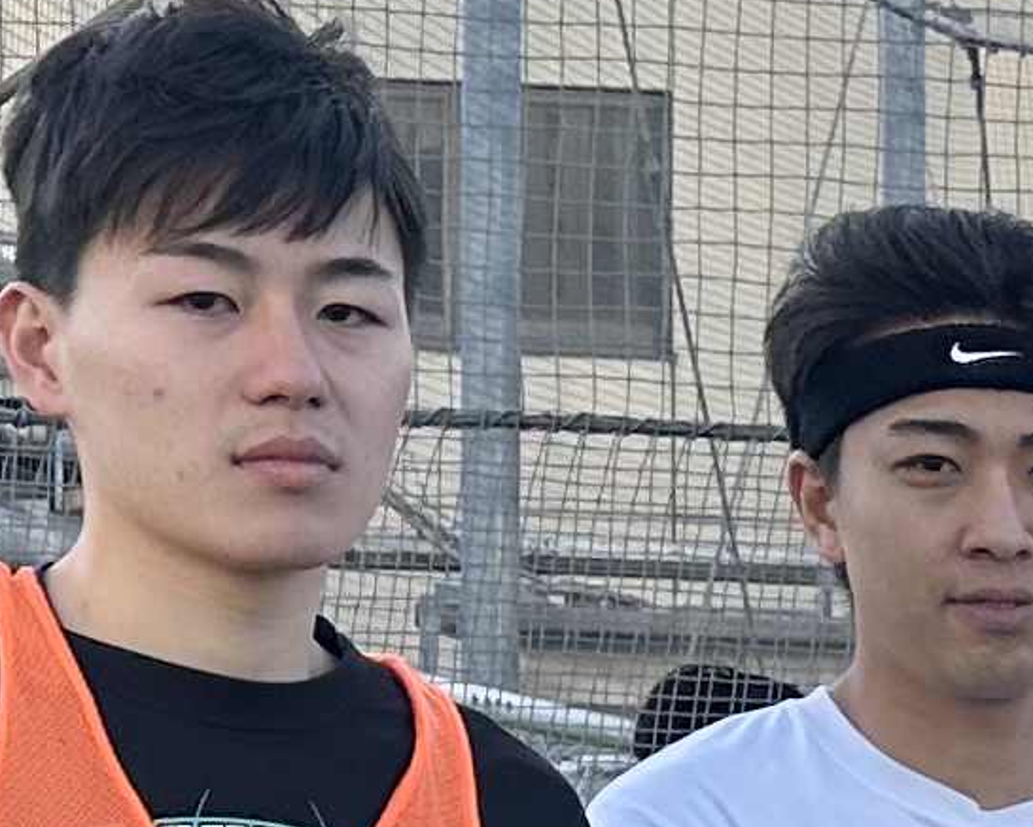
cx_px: 2348
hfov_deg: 10.0
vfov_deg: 8.6
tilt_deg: -3.7
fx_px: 5290
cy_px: 1410
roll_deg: -1.7
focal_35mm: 173
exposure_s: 1/791
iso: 80
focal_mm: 6.86
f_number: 1.78
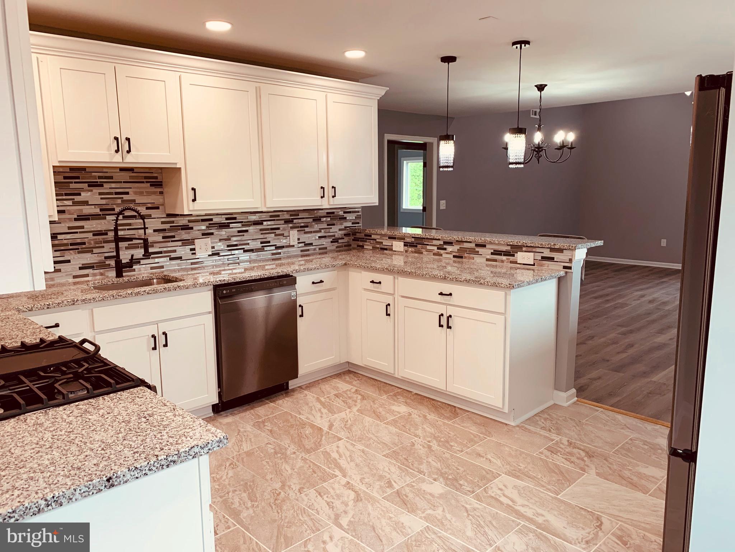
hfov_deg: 67.3
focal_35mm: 26
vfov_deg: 53.1
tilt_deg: -9.2
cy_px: 276
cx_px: 368
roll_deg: -0.4
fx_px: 552
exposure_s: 1/120
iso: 80
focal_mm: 4.25
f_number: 1.8
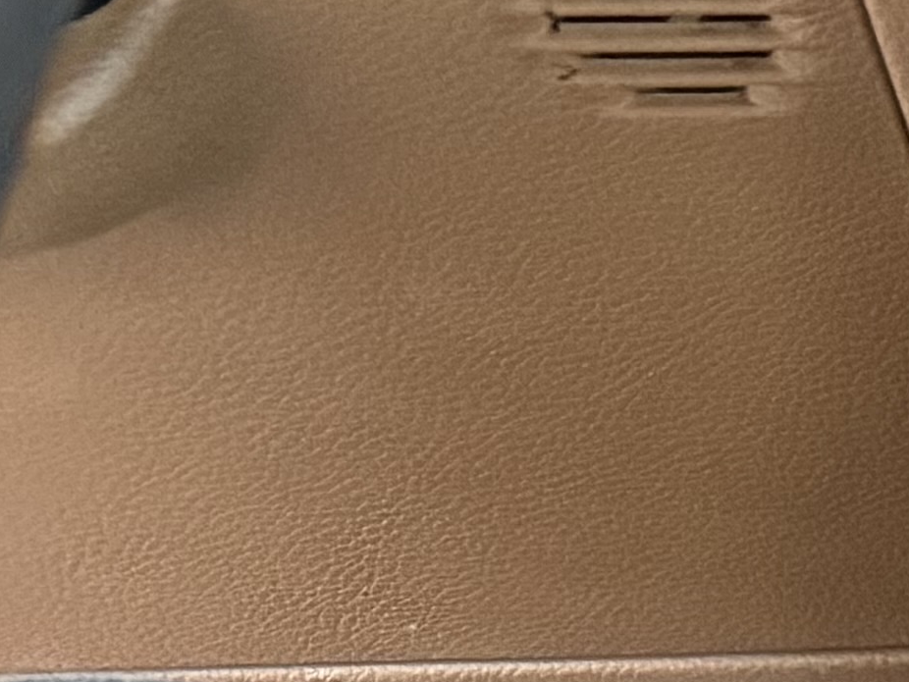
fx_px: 3887
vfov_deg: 8.9
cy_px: 1747
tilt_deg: -49.0
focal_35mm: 148
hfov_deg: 9.9
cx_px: 2768
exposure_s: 1/60
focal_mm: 6.76
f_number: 1.78
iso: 800
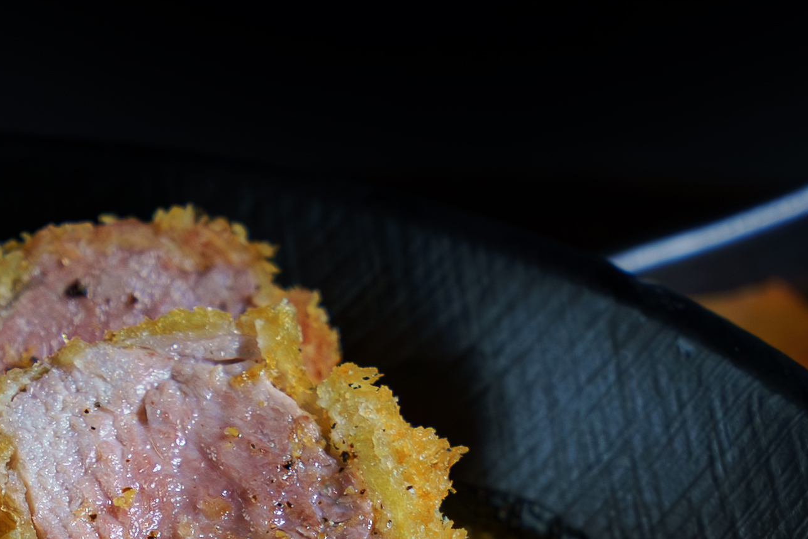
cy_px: 1033
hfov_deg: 6.3
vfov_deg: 4.2
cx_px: 351
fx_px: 7339
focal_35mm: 327
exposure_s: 1/200
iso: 400
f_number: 4.5
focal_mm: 70
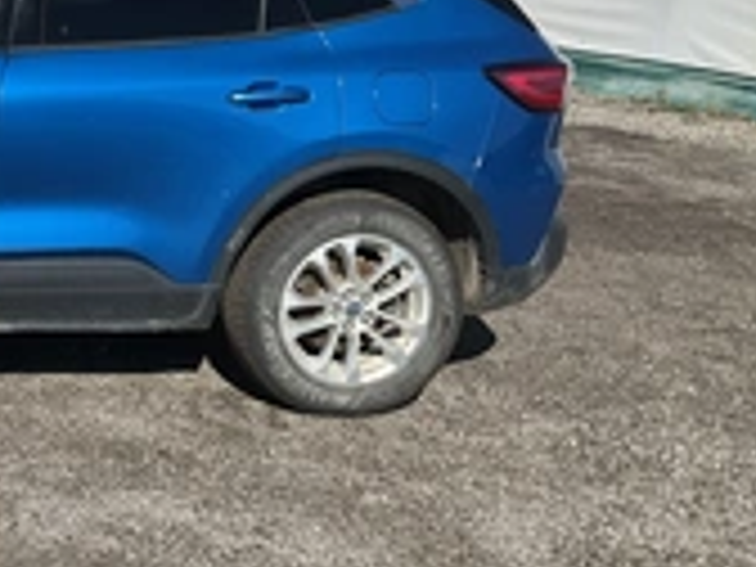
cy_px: 202
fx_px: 1507
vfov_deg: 21.3
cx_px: -140
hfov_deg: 25.4
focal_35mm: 69
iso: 25
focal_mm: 3
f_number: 1.8
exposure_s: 1/2227
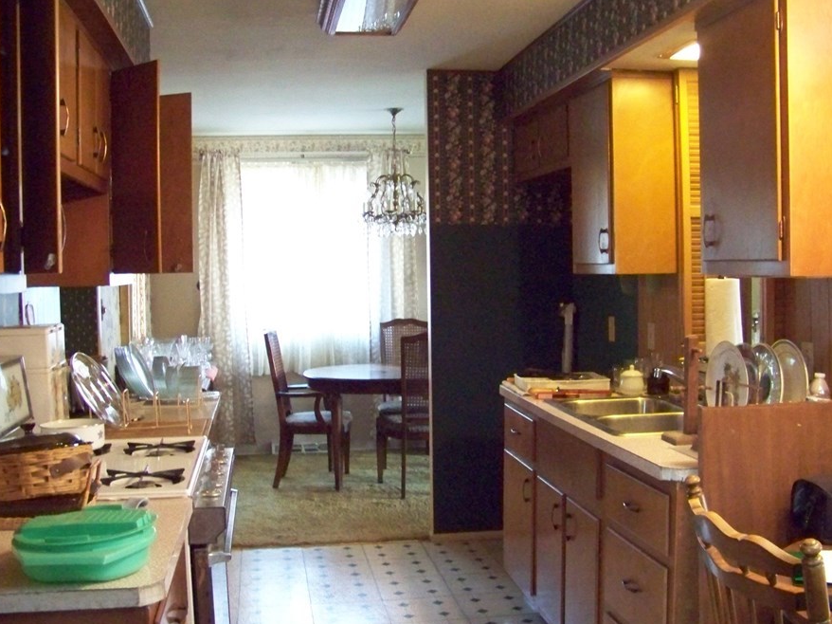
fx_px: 1009
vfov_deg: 34.3
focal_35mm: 42
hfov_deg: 44.8
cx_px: 396
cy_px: 318
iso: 970
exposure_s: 1/30
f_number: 2.8
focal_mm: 5.85
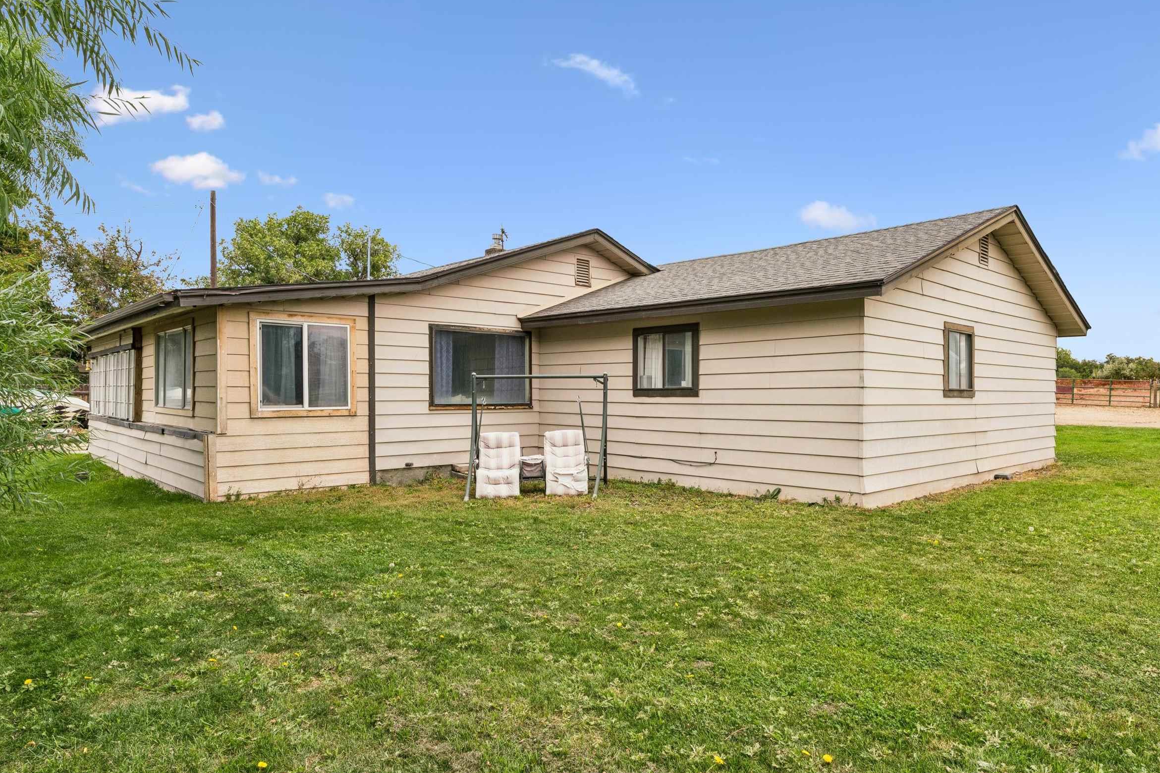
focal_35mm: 22
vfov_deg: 57.7
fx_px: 702
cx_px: 658
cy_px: 384
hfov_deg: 78.7
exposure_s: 1/100
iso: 400
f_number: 13
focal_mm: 16.6
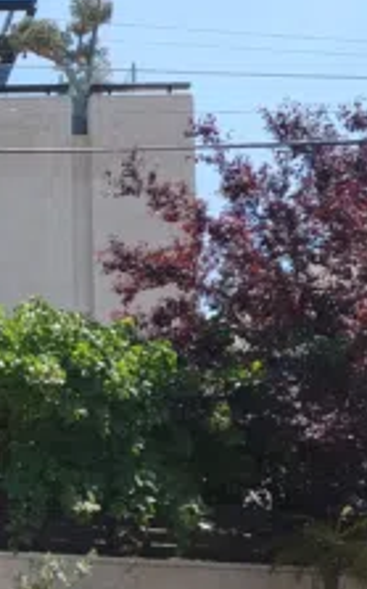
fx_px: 1122
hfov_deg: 15.3
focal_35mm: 70
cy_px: 441
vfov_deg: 29.0
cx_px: -341
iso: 25
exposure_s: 1/622
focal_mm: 5.06
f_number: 1.8
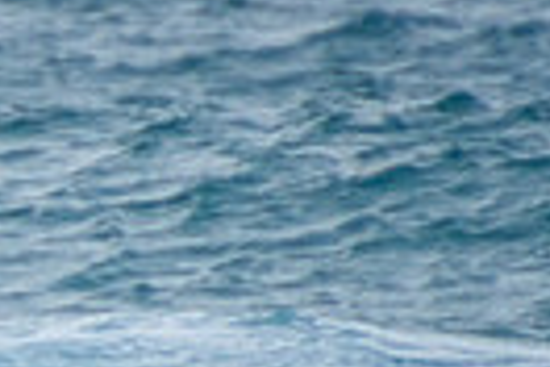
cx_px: -596
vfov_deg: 0.5
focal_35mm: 2695
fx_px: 41170
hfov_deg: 0.8
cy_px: 507
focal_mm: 400
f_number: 5.6
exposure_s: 1/1600
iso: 800
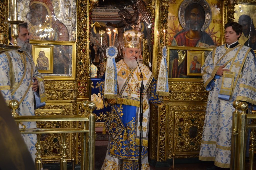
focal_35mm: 48
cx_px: 128
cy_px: 85
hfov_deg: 41.2
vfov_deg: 27.9
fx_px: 341
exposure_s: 1/30
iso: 1100
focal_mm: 32
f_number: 4.8
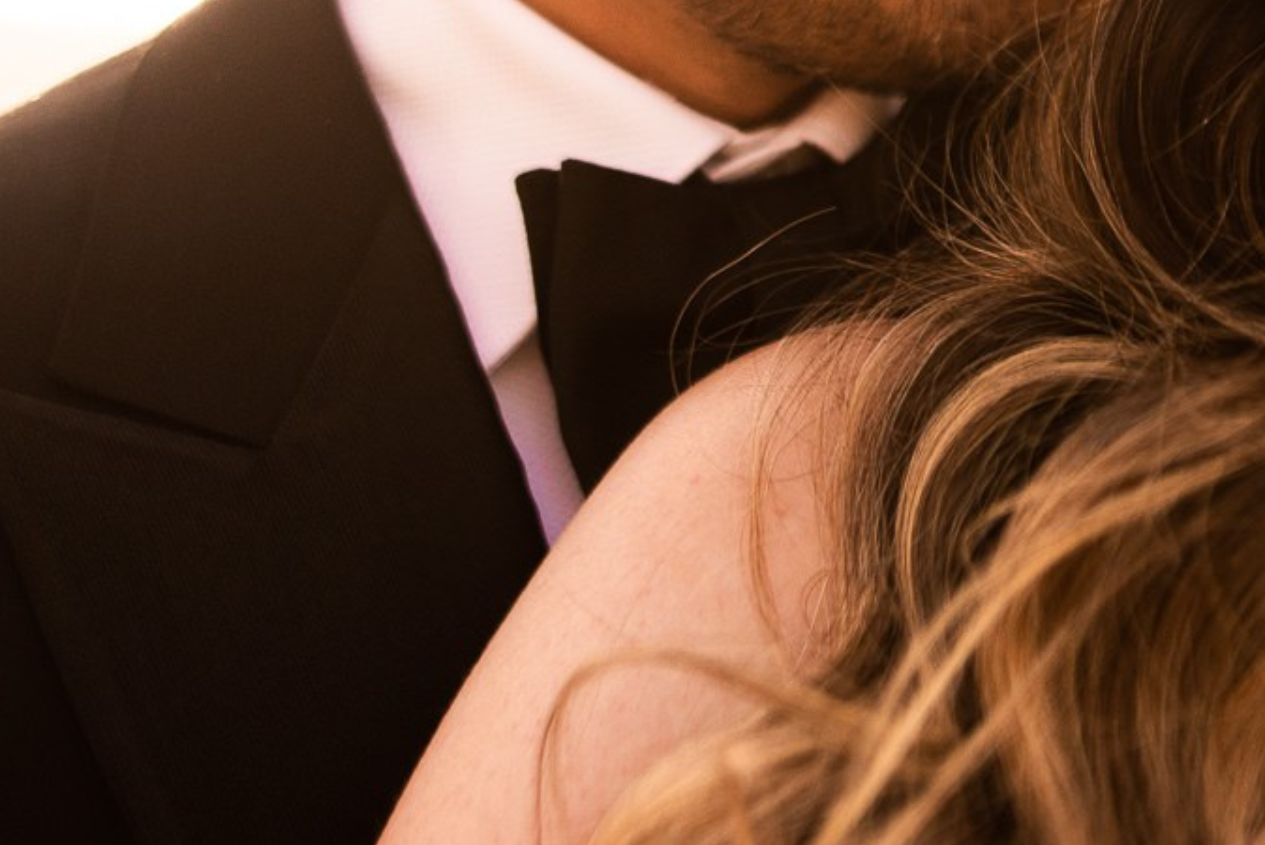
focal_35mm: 89
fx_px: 3129
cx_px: 1274
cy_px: -230
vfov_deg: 14.8
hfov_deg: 22.0
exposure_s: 1/4000
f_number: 2
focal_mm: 24
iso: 100
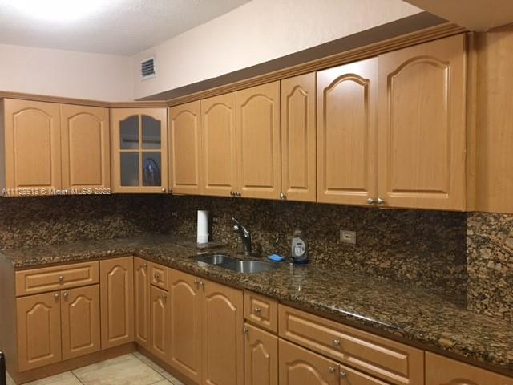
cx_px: 256
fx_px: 430
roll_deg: +0.4
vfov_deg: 48.2
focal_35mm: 29
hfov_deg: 61.7
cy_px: 192
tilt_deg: -0.3
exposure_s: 1/15
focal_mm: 4.15
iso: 125
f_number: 2.2
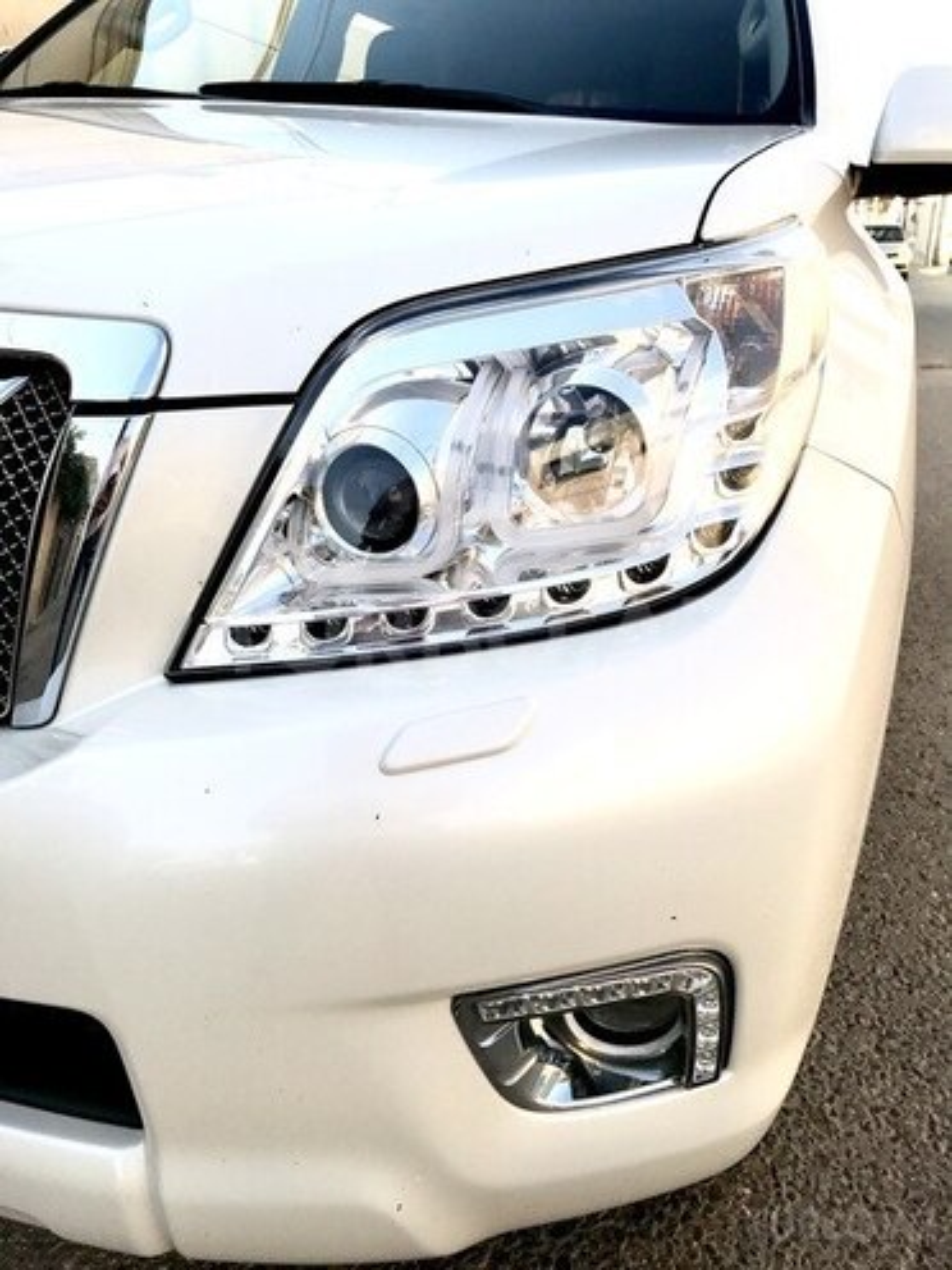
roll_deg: +0.3
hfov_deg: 49.7
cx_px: 476
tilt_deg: -19.1
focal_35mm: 28
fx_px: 1027
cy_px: 635
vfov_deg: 63.4
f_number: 1.8
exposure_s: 1/1227
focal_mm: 3.99
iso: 20
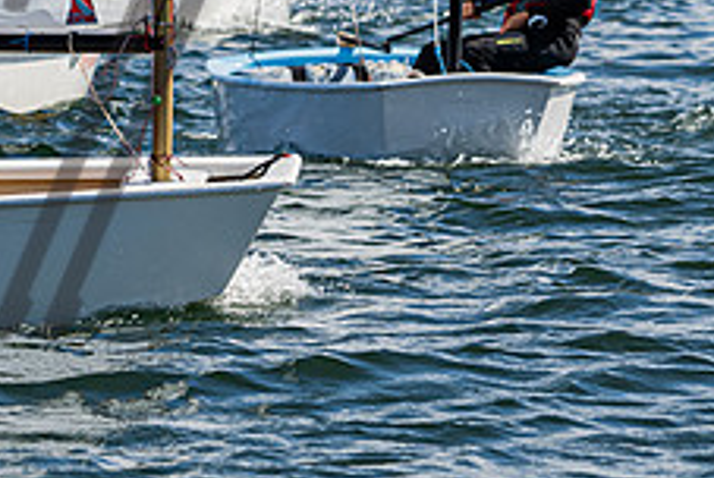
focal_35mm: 481
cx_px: -381
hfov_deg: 4.3
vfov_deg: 2.9
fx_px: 9552
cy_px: -5
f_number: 8
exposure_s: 1/1000
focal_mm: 150
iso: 320
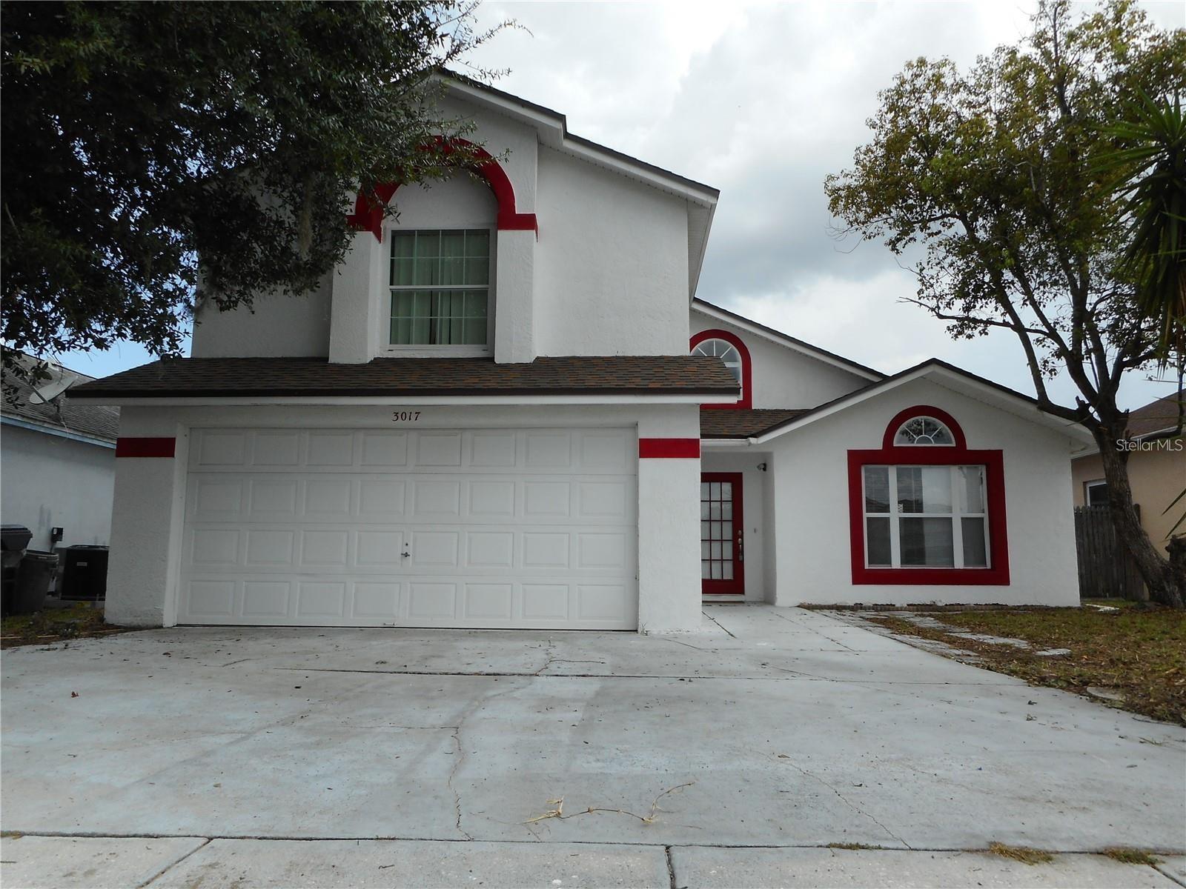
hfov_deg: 69.4
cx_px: 593
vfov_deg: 54.9
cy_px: 444
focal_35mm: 25
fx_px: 857
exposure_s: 1/640
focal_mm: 4.5
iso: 80
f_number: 3.7
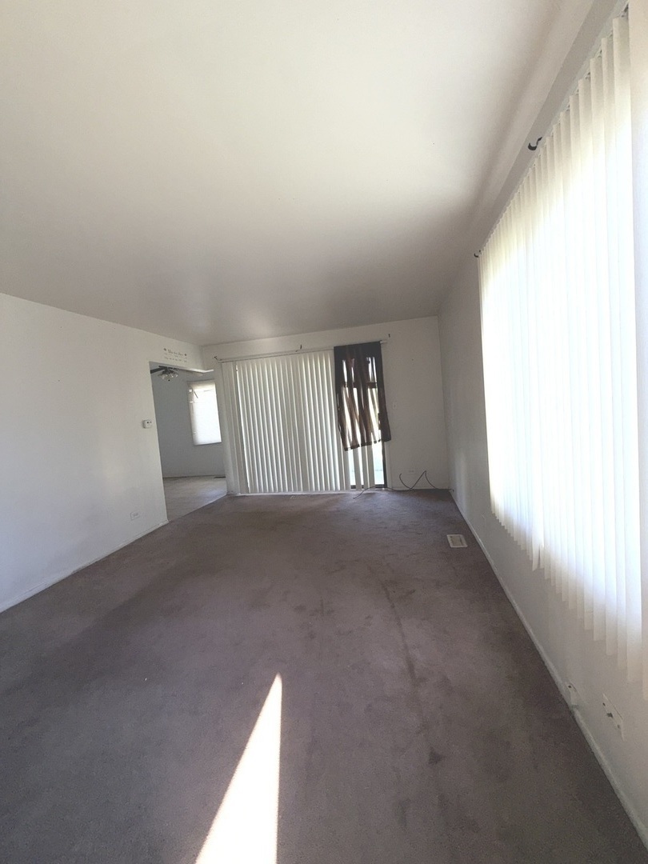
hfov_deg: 85.7
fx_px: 349
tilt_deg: -4.4
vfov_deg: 102.1
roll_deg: +4.5
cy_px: 432
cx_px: 324
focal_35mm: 14
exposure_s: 1/121
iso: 16
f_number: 2.2
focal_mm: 2.22
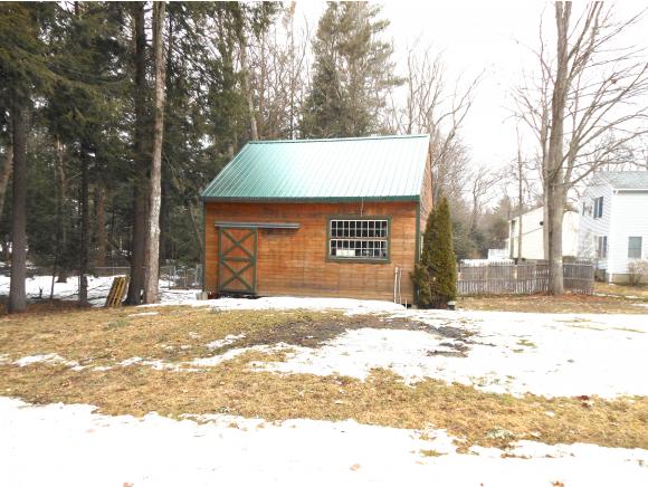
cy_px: 244
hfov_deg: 69.3
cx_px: 324
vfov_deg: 54.9
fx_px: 468
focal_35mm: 25
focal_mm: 4.5
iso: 80
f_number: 3.2
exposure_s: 1/200
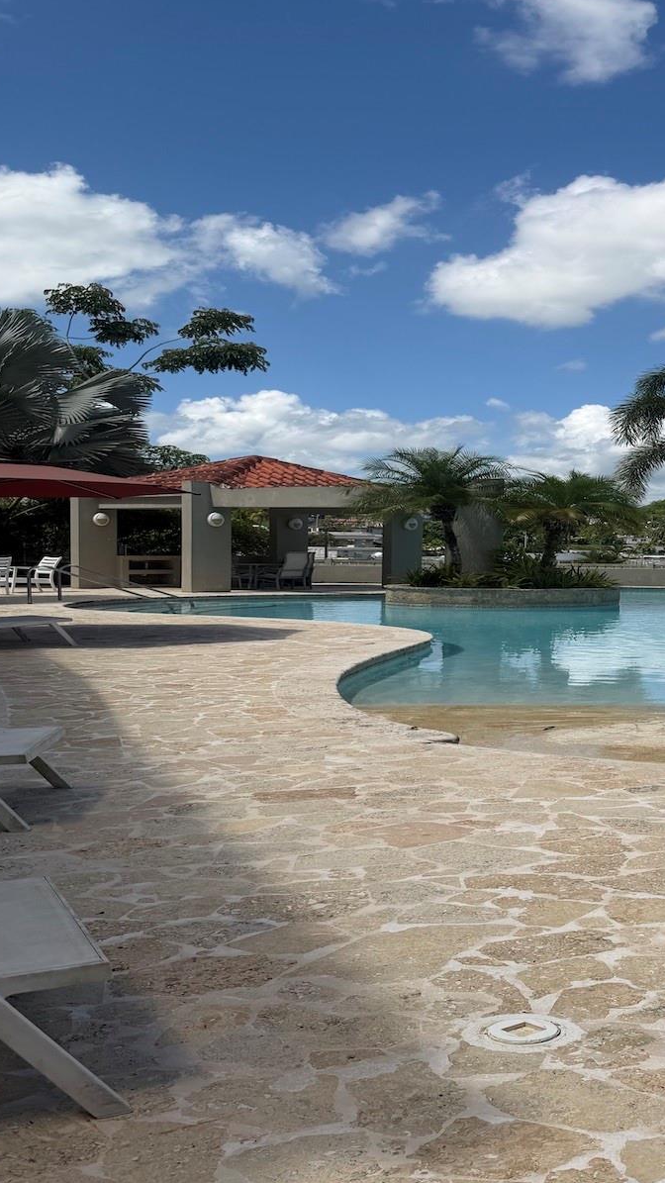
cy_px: 590
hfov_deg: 32.0
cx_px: 605
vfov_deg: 56.6
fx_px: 1097
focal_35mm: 35
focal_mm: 6.76
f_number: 1.78
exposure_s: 1/7353
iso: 80
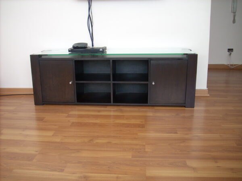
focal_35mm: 37
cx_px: 121
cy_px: 90
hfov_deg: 50.1
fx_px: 259
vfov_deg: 38.7
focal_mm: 6.2
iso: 64
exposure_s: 1/38.9
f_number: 2.8
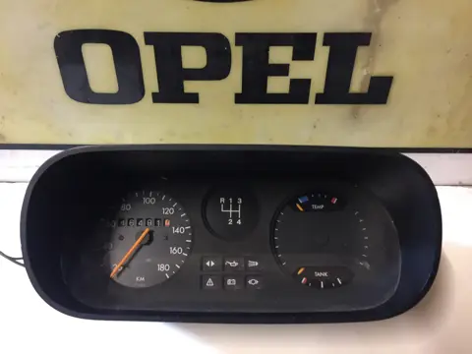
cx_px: 236
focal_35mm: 29
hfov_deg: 61.7
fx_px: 395
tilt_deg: -40.8
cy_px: 177
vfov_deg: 48.2
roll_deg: -2.4
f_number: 2.2
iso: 500
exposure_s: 1/17
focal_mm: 4.15
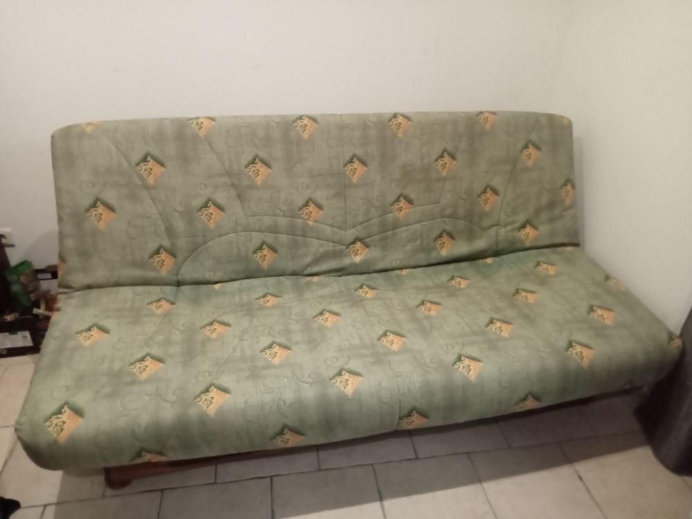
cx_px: 346
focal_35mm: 28
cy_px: 260
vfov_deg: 49.7
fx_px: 560
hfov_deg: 63.4
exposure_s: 1/25
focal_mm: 3.46
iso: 2017
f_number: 2.2
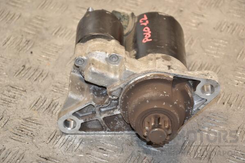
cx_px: 123
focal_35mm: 139
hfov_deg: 14.8
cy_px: 82
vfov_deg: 9.9
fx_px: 946
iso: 800
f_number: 6.3
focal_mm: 92
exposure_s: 1/200
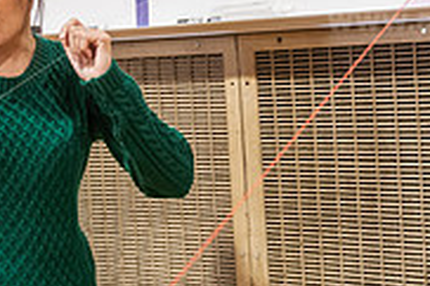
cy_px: 70
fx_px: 1026
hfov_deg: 23.7
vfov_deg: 15.8
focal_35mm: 86
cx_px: 220
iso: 1250
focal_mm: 27
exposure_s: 1/200
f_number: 2.8
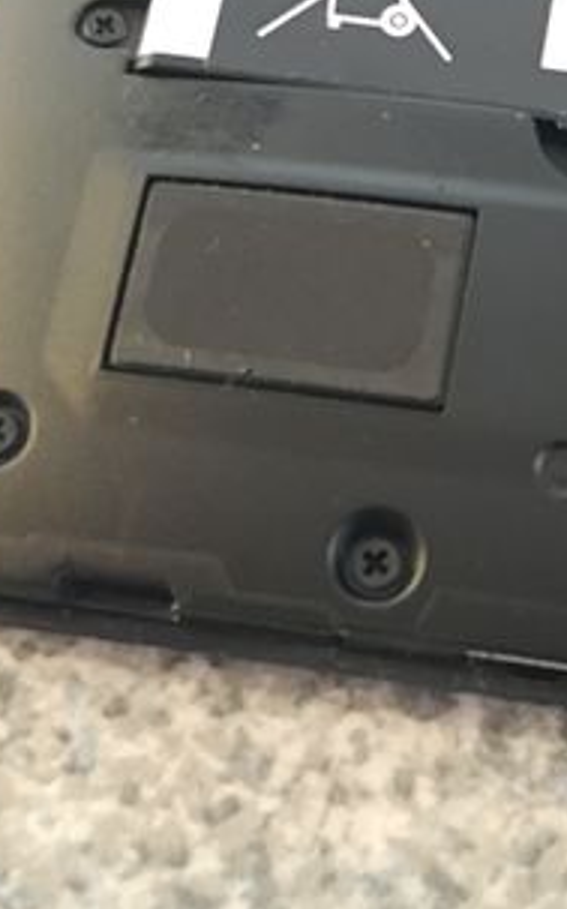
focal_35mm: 66
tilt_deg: -58.2
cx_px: 546
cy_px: 308
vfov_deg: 30.9
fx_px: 1634
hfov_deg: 19.2
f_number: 2.2
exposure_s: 1/4
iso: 160
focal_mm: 4.15
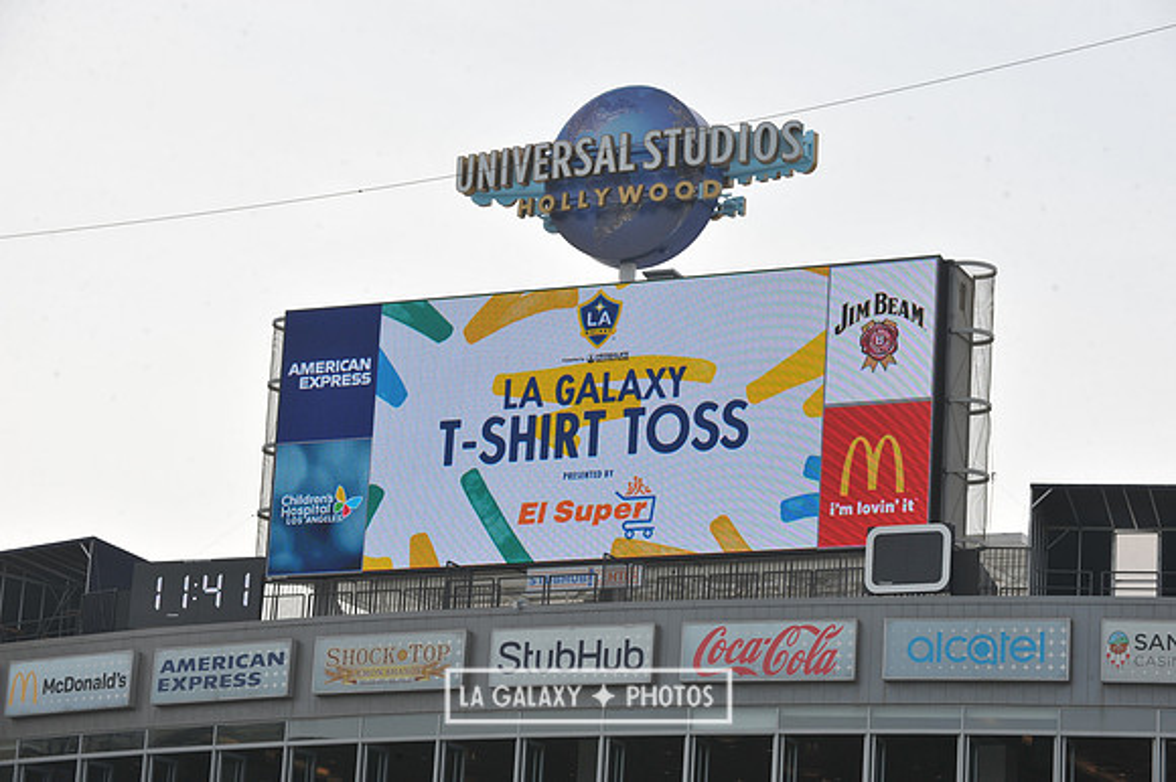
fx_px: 3918
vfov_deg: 11.4
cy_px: 391
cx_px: 588
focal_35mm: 120
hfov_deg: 17.1
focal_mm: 120
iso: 250
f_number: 11
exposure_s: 1/500
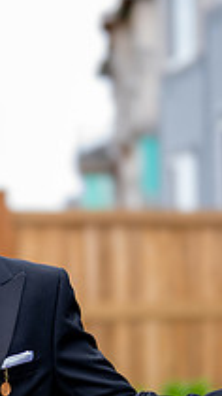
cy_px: 293
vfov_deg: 14.8
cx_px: -90
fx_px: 1519
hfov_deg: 8.2
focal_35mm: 145
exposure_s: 1/500
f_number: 1.4
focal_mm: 50
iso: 80
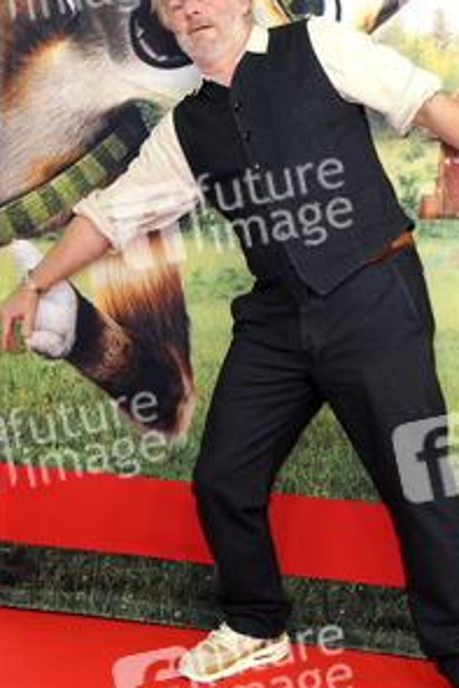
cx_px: 302
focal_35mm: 65
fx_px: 1242
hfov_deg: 20.9
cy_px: 331
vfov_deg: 30.9
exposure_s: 1/160
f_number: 6.3
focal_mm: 48
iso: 1600
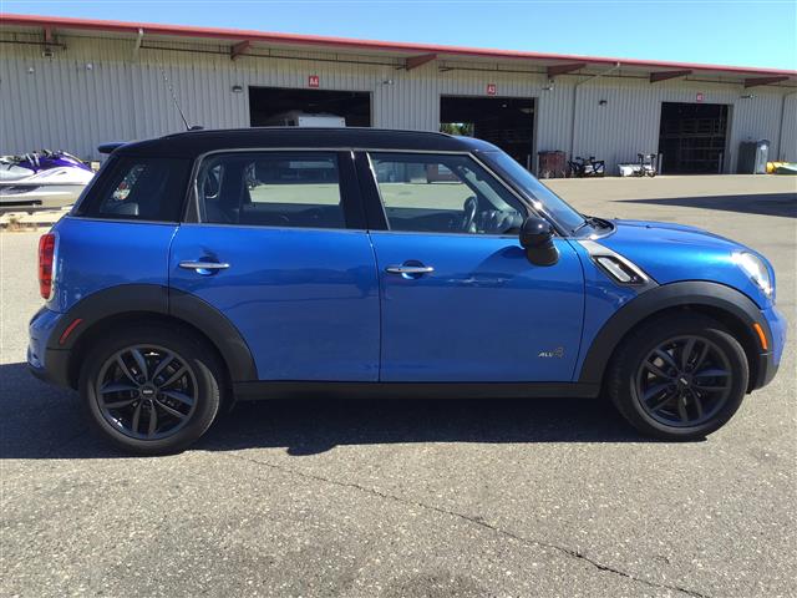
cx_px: 398
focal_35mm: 31
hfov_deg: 58.4
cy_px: 299
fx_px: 714
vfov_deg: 45.4
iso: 25
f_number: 2.4
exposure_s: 1/494
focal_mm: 3.3
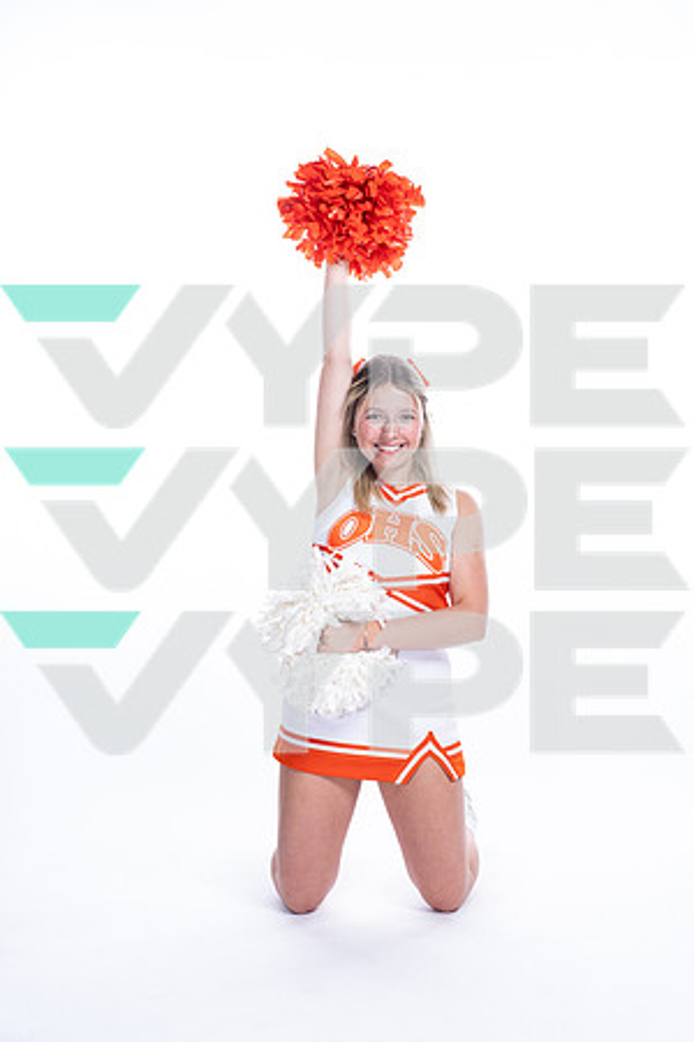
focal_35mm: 50
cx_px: 347
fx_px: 1446
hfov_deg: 27.0
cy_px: 521
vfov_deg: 39.6
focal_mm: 50
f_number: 5.6
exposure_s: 1/250
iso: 400
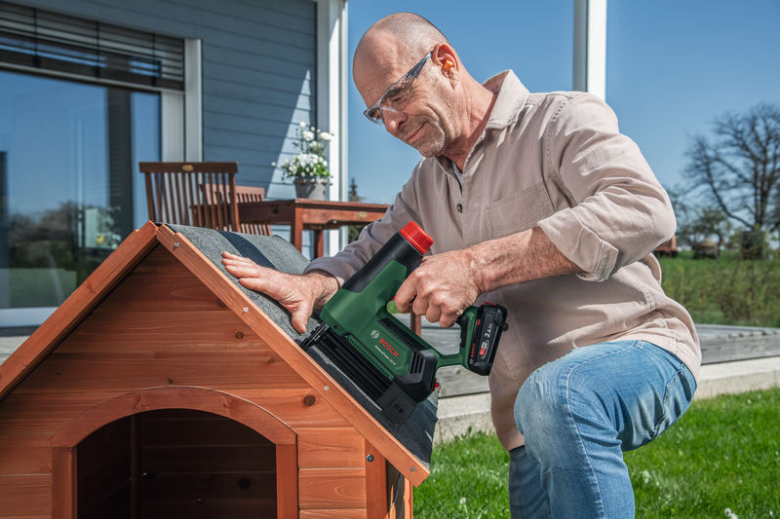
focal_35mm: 48
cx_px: 390
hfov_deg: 41.1
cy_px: 260
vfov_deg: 28.1
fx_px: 1040
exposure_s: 1/500
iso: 125
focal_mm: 48
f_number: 7.1
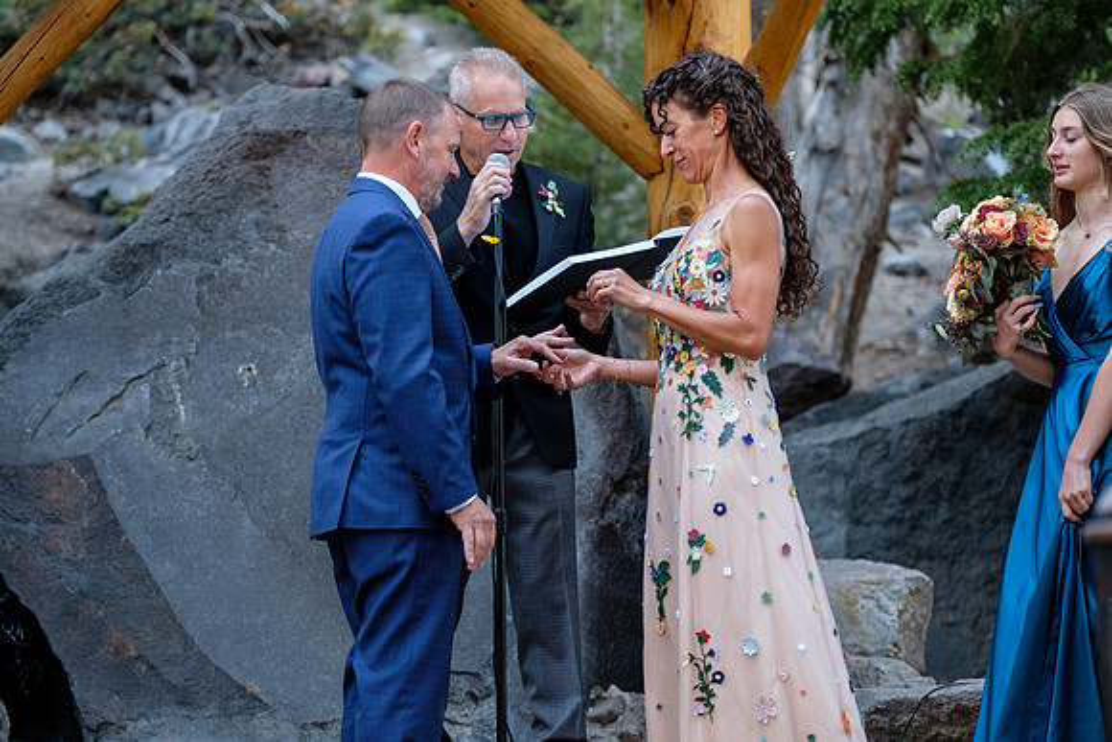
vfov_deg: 10.9
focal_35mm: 126
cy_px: 371
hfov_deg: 16.3
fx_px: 3893
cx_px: 556
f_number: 3.2
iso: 640
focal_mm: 83.8
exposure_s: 1/105
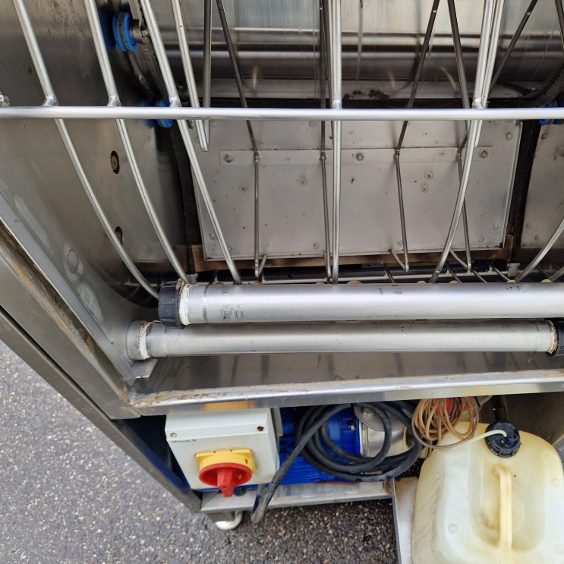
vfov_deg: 57.3
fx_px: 516
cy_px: 276
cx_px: 382
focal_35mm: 28
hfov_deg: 55.9
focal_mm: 5.4
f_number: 1.8
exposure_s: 1/183
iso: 50
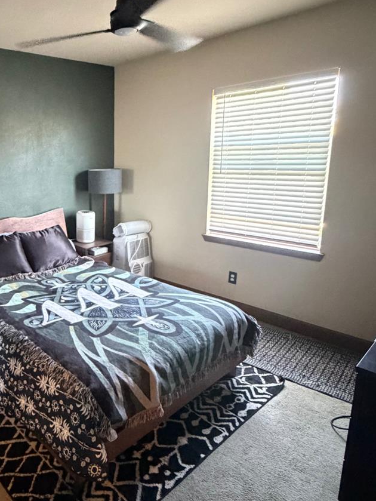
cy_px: 222
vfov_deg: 69.2
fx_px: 362
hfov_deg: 50.2
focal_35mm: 25
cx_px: 55
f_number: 2.2
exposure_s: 1/40
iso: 1250
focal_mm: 2.22
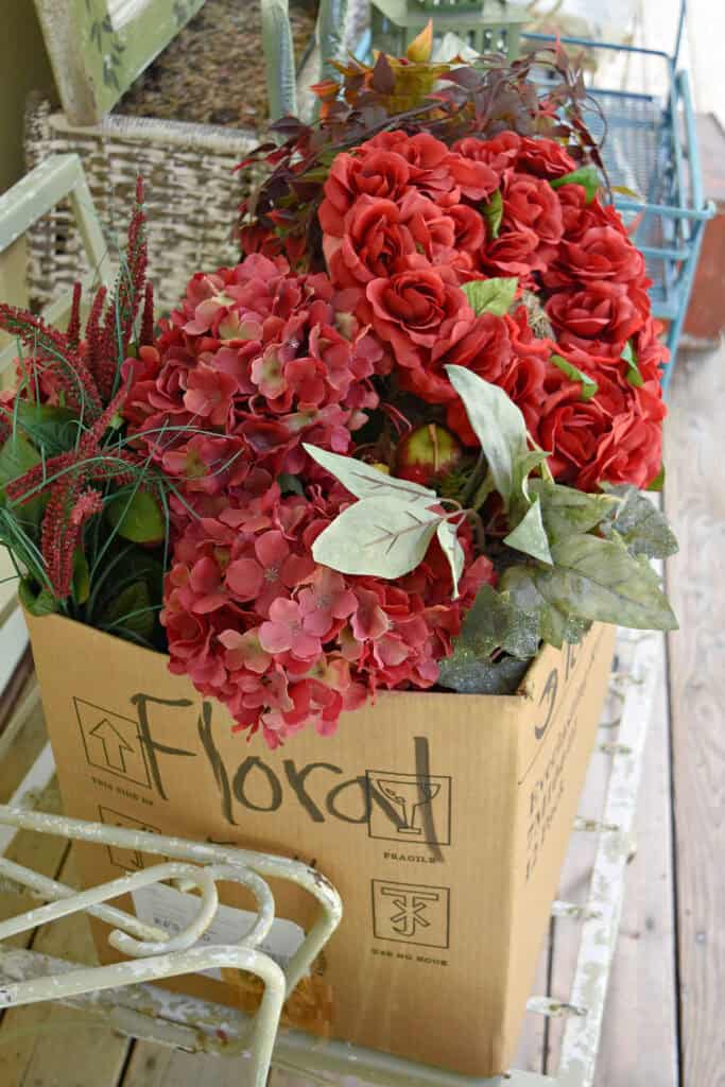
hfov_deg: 29.9
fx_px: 1359
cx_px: 362
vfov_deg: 43.6
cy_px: 544
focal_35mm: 45
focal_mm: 30
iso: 400
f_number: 5
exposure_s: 1/100
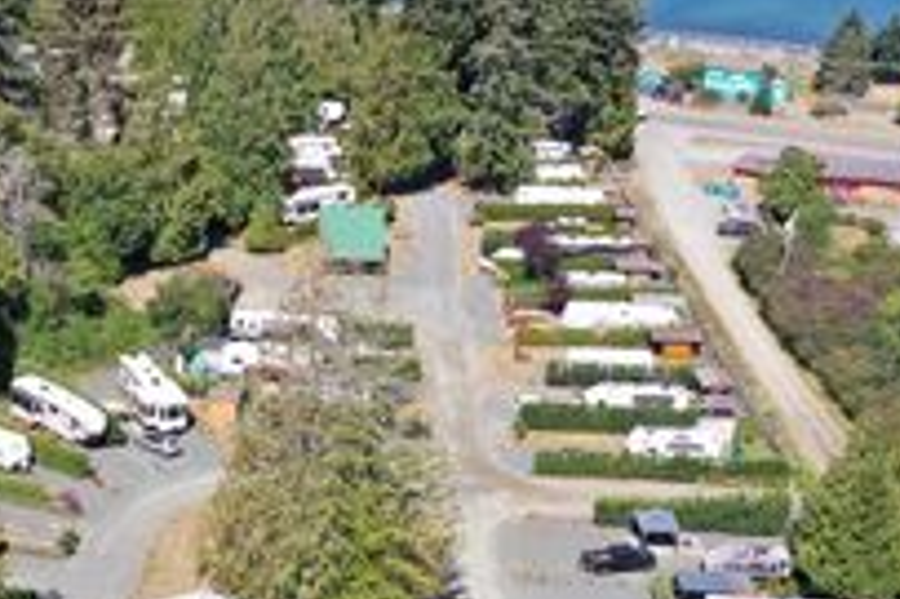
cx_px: 151
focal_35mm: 69
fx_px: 1724
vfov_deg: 19.6
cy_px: 446
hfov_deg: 28.5
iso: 100
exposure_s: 1/80
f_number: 4
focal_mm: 10.26
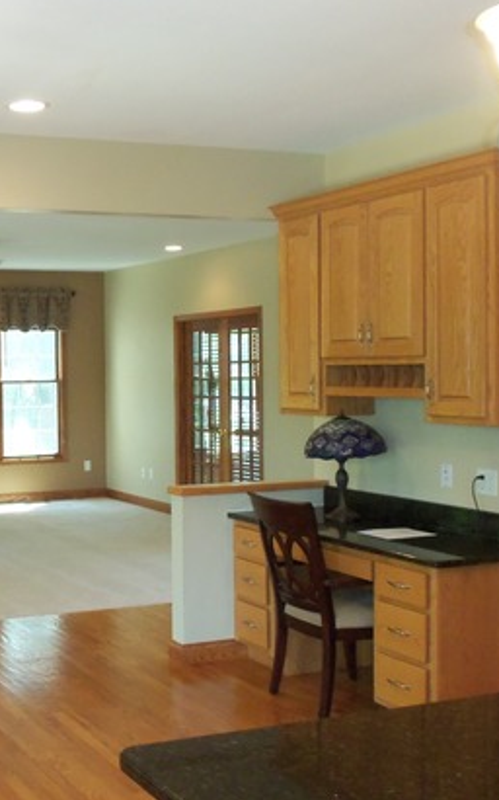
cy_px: 396
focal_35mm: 48
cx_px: -2
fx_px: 1045
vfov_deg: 41.8
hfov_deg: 25.5
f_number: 3.4
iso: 250
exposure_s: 1/30
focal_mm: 5.2
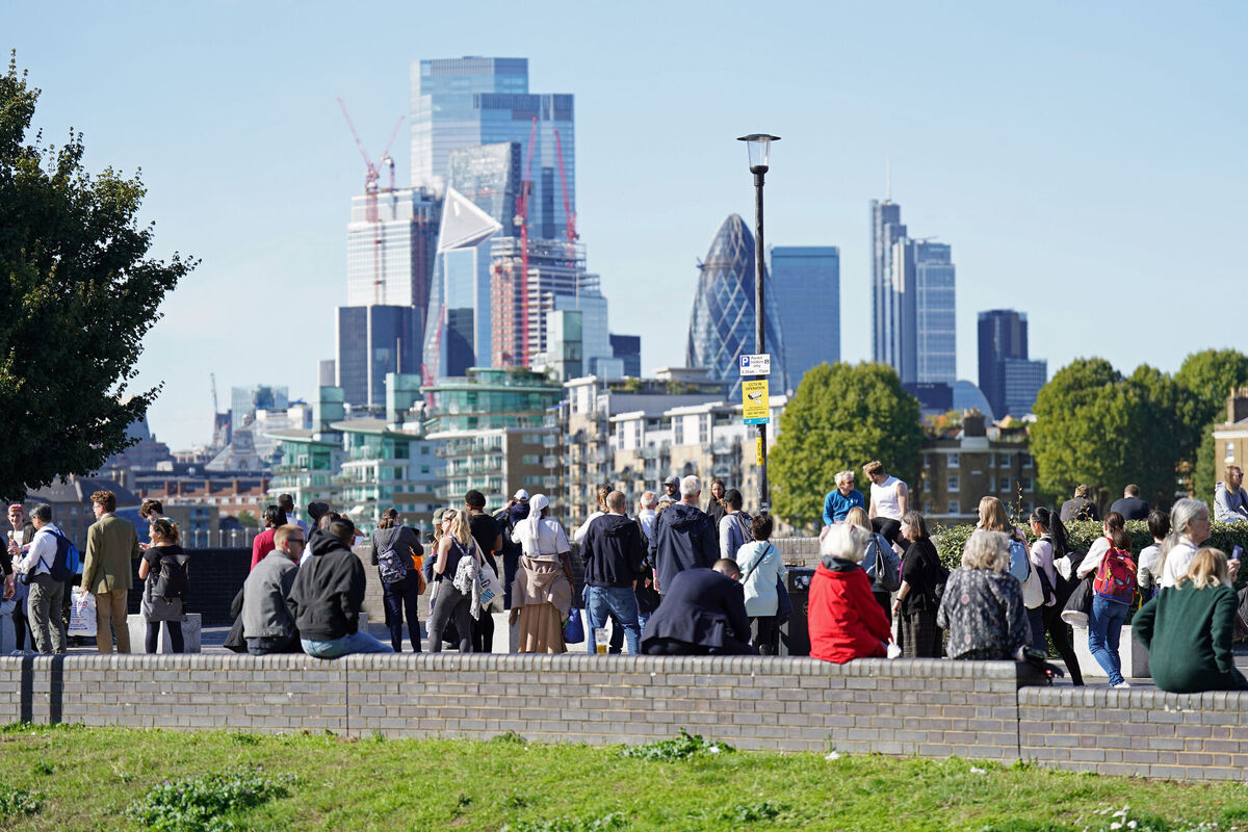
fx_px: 3952
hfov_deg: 17.9
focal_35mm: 114
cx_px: 624
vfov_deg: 12.0
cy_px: 416
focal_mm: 114
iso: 125
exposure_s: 1/1250
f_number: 2.8
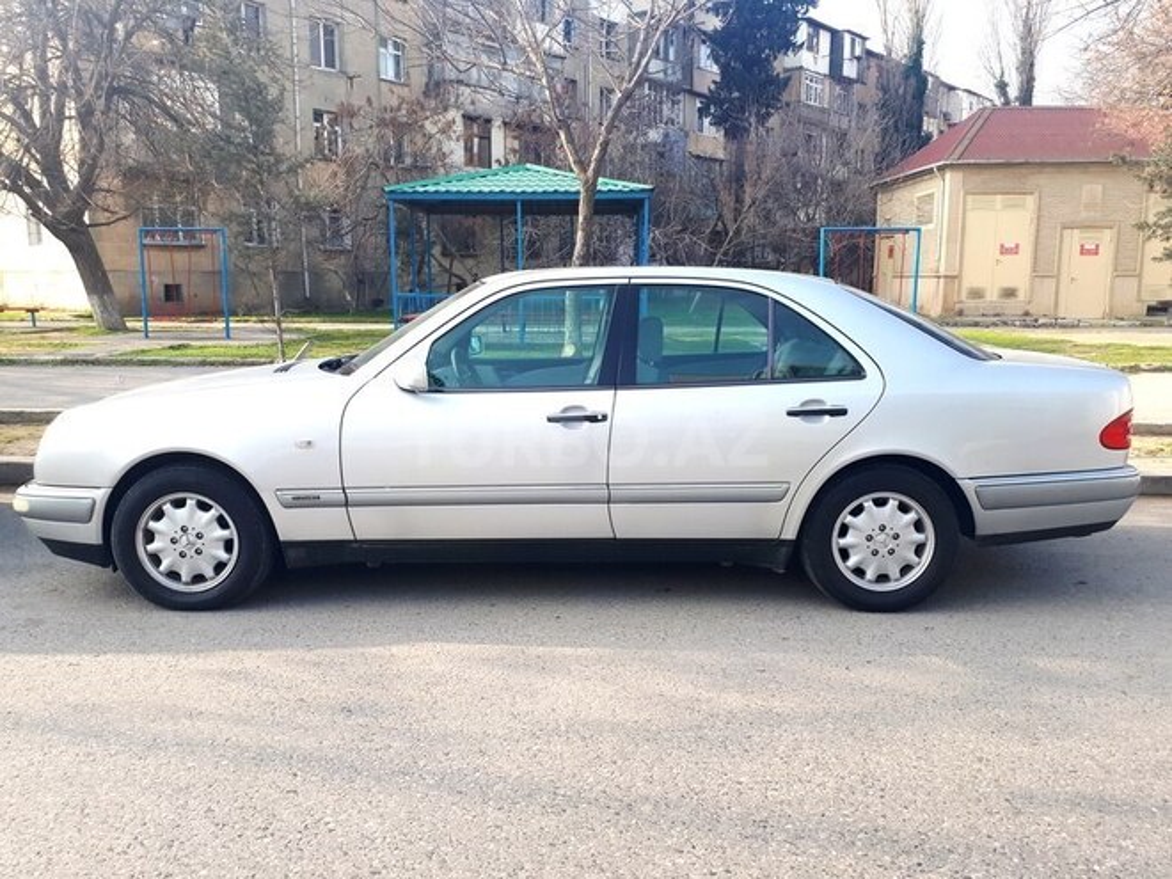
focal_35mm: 27
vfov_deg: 51.4
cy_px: 440
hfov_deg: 65.3
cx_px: 586
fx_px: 914
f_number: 1.9
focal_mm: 3.6
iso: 40
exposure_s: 1/380
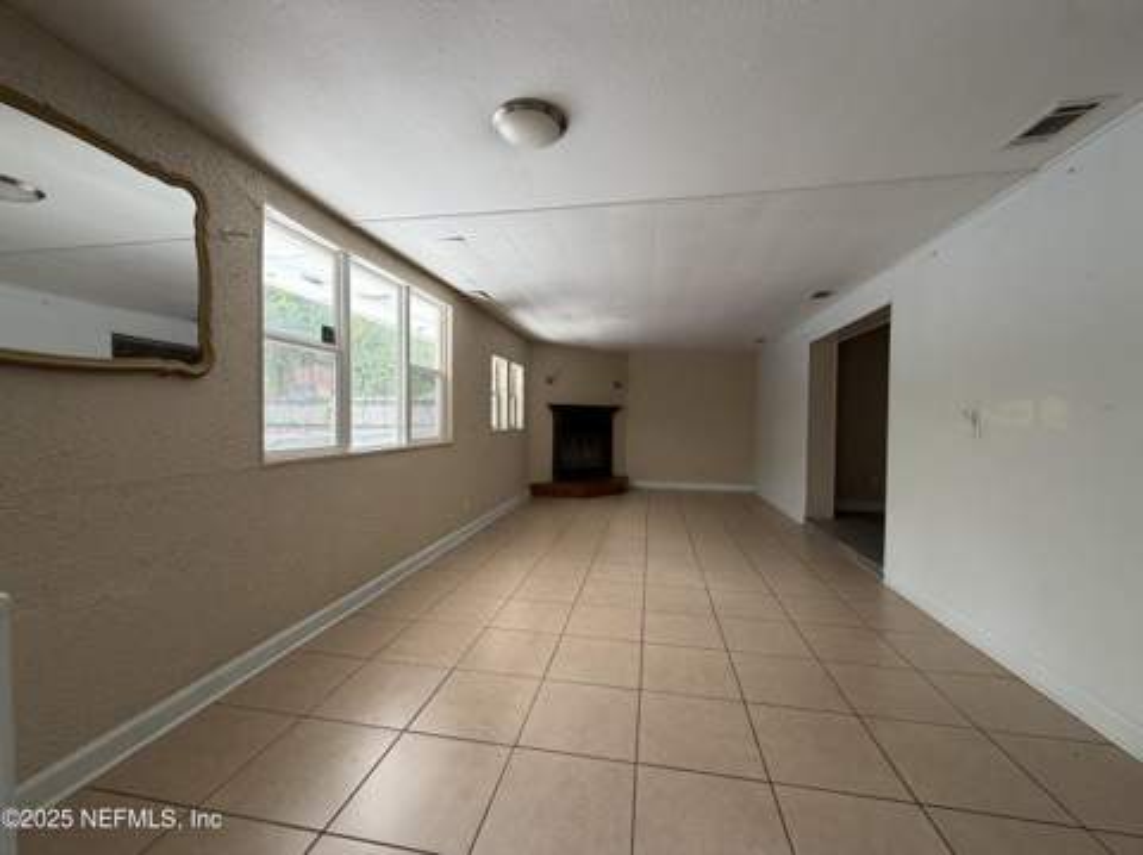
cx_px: 572
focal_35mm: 14
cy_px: 428
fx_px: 462
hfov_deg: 102.1
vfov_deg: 85.6
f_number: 2.2
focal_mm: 2.22
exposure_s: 1/121
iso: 160
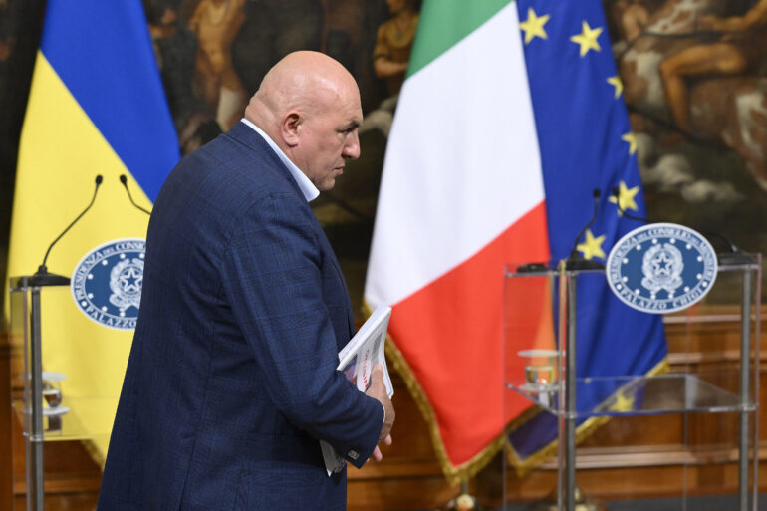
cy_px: 256
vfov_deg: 13.7
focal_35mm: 100
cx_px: 384
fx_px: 2130
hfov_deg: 20.4
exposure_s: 1/500
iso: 3200
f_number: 4
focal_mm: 100
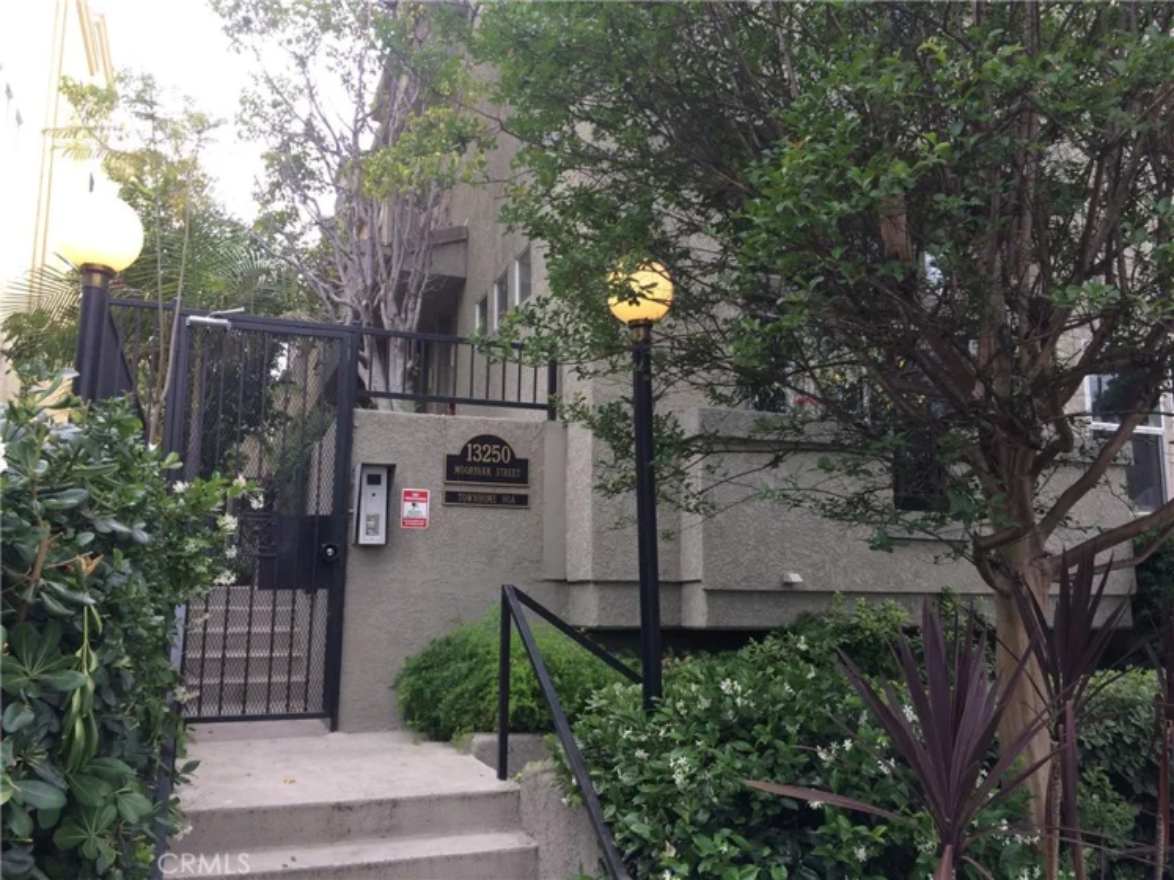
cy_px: 440
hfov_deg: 61.7
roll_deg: +1.9
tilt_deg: +8.8
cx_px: 587
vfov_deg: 48.2
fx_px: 983
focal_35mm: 29
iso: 50
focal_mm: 4.15
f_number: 2.2
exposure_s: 1/120
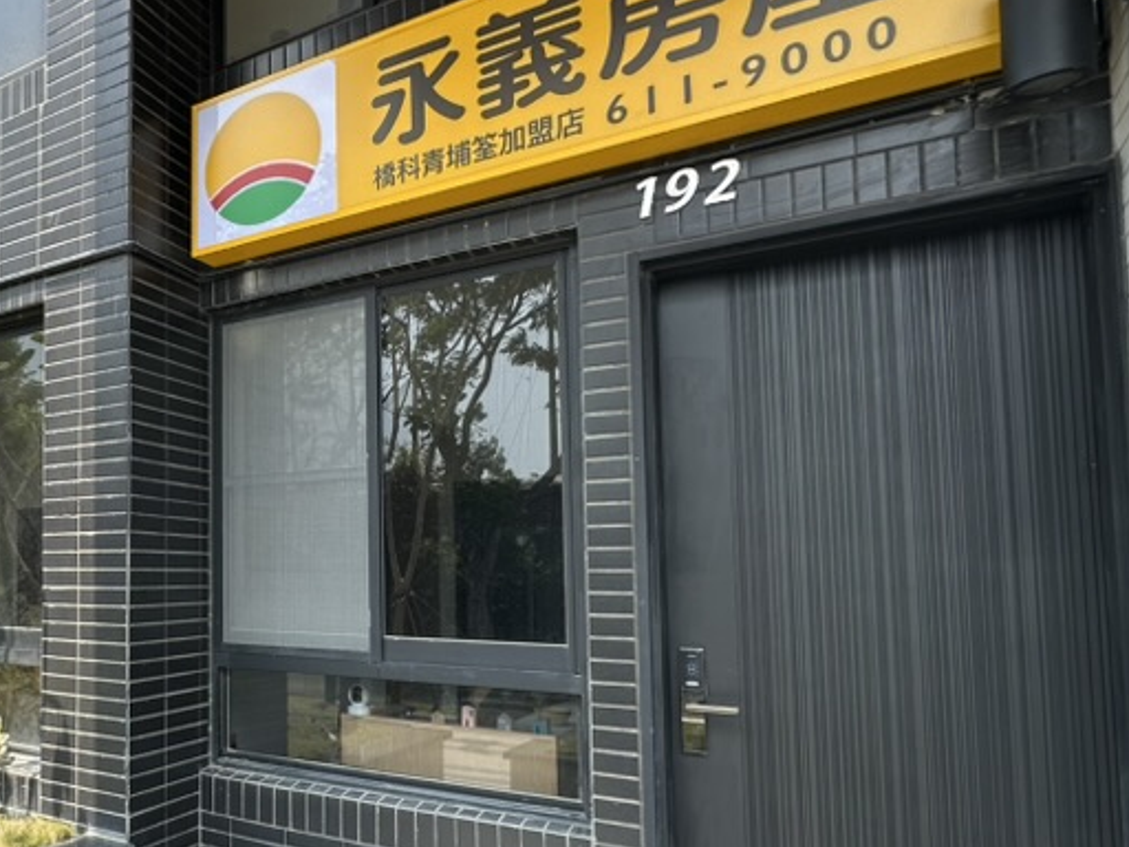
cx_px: 110
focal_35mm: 28
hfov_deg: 55.0
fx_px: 913
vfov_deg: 49.4
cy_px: 518
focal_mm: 2.22
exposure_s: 1/270
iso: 40
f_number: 2.2
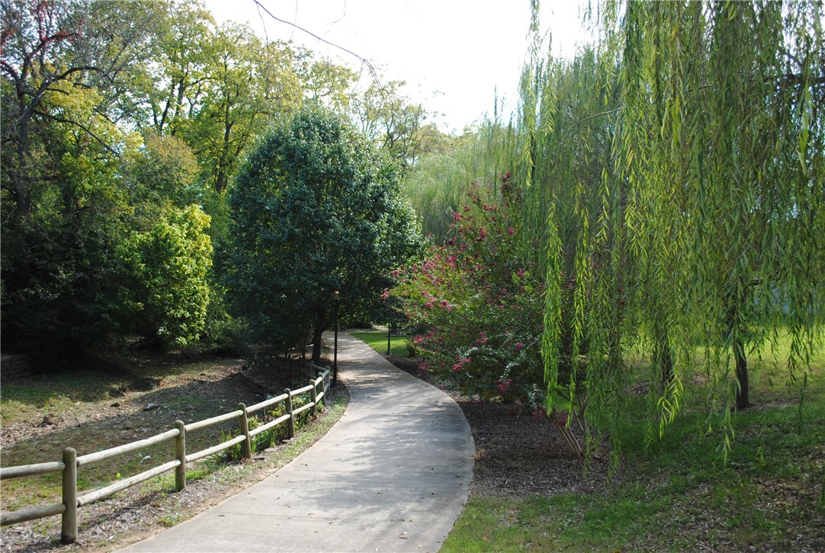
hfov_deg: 61.8
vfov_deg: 43.8
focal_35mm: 30
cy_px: 276
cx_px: 412
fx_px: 689
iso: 100
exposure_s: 1/200
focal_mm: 20
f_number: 4
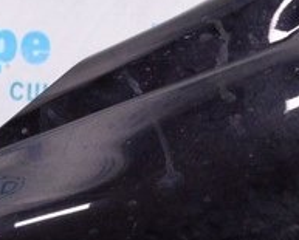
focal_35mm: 149
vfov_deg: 10.0
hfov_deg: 12.8
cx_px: 51
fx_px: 1321
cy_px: 382
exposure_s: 1/160
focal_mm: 20
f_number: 8
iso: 1600
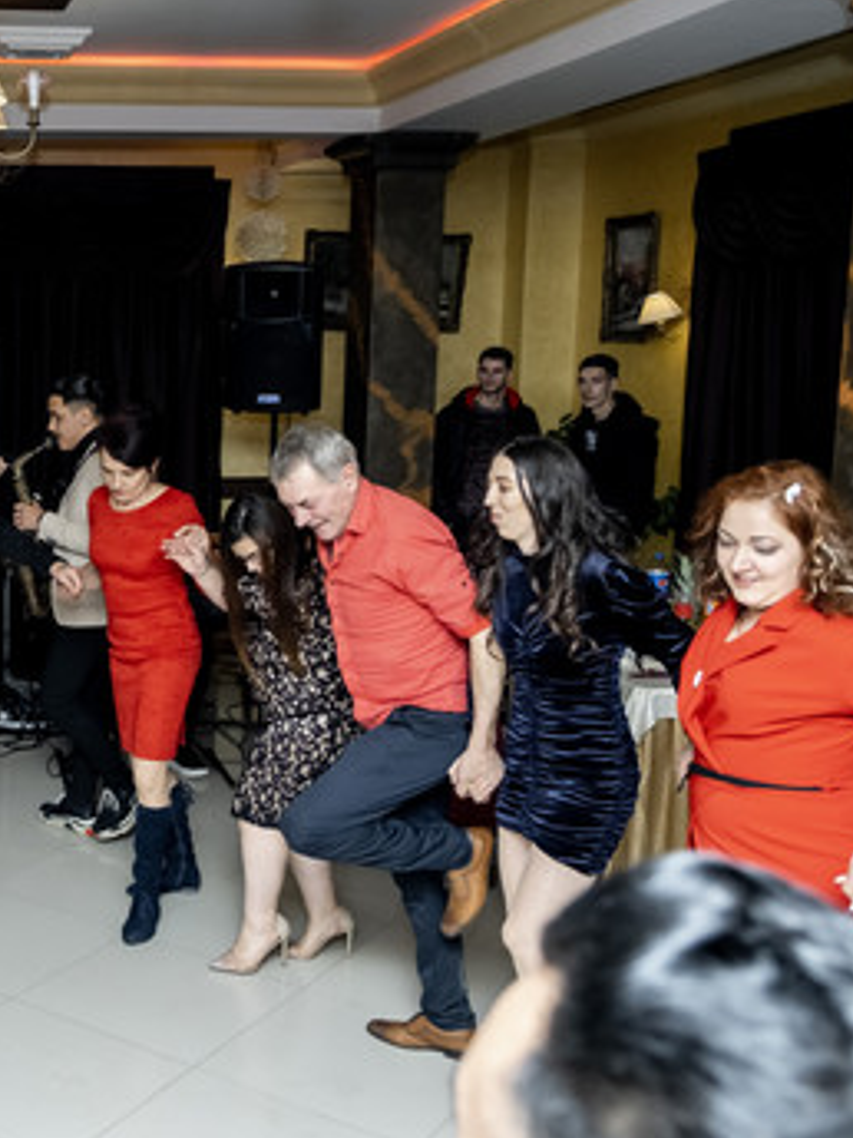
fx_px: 1413
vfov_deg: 43.8
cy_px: 528
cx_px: -60
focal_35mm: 43
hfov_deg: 30.4
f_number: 2.8
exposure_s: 1/160
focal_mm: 16
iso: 800
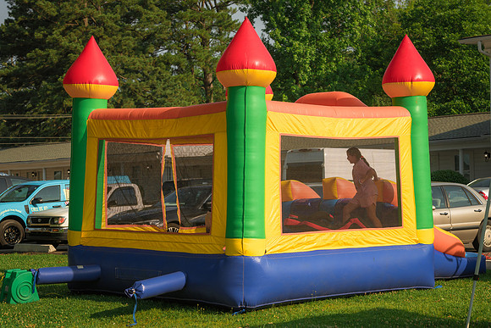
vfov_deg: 14.0
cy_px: 164
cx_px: 246
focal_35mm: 98
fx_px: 1337
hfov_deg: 20.8
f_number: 8
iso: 400
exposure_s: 1/1250
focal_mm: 98
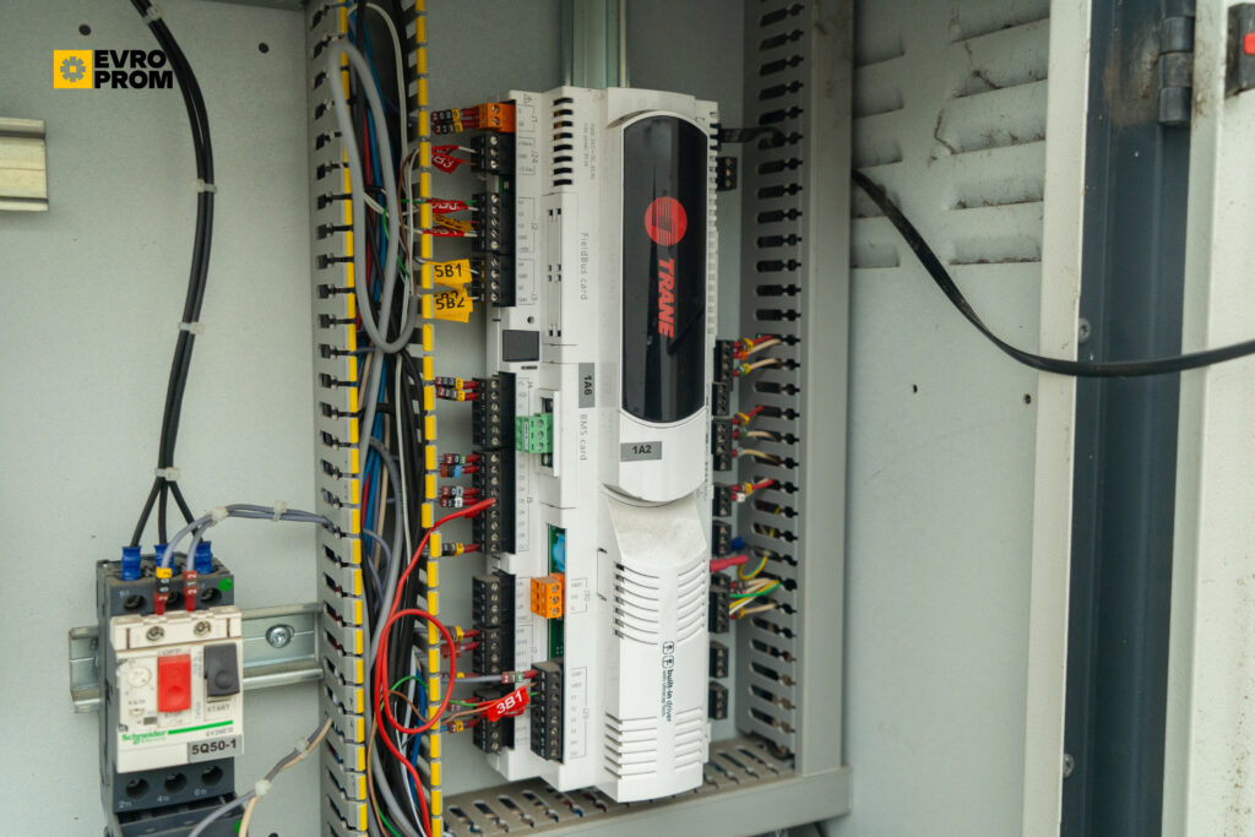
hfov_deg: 57.2
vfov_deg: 40.0
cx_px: 628
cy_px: 418
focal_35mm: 33
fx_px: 1150
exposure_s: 1/250
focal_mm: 33
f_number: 4.5
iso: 500
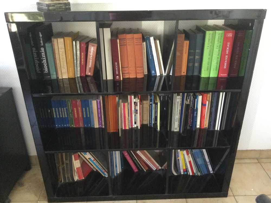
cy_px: 102
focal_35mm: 31
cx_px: 136
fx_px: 243
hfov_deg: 58.4
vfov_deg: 45.4
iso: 320
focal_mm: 3.3
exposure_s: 1/17
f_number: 2.4
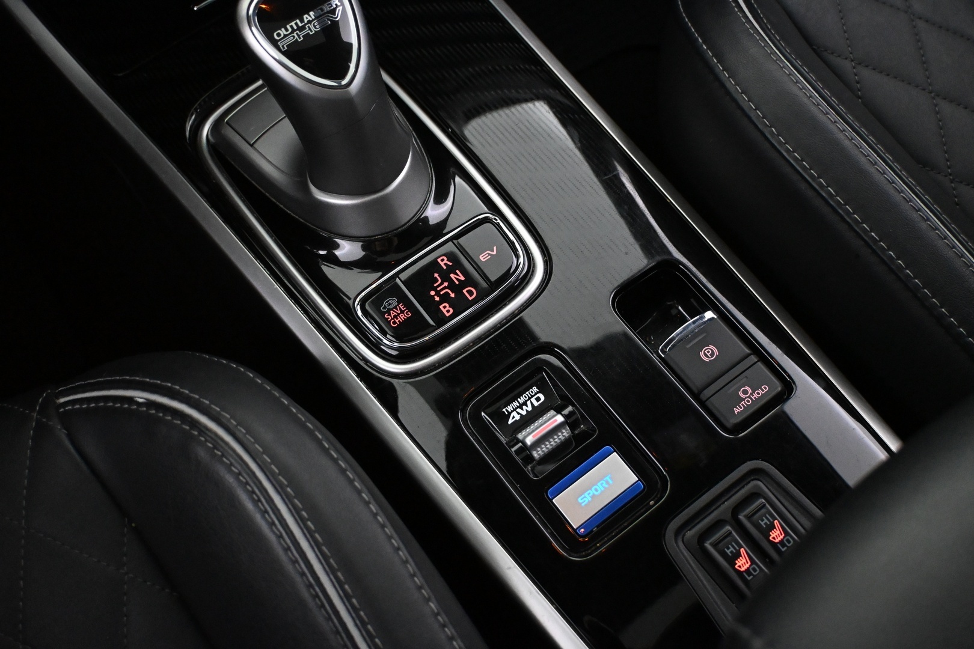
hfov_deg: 52.2
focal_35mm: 37
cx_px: 487
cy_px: 324
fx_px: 994
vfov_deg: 36.2
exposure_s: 1/60
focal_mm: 24.5
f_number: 4.2
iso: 7200
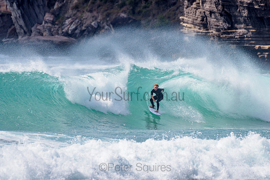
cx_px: 131
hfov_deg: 3.4
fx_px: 4599
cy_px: 90
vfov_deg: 2.2
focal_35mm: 613
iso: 100
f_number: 5.6
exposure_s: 1/2000
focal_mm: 500
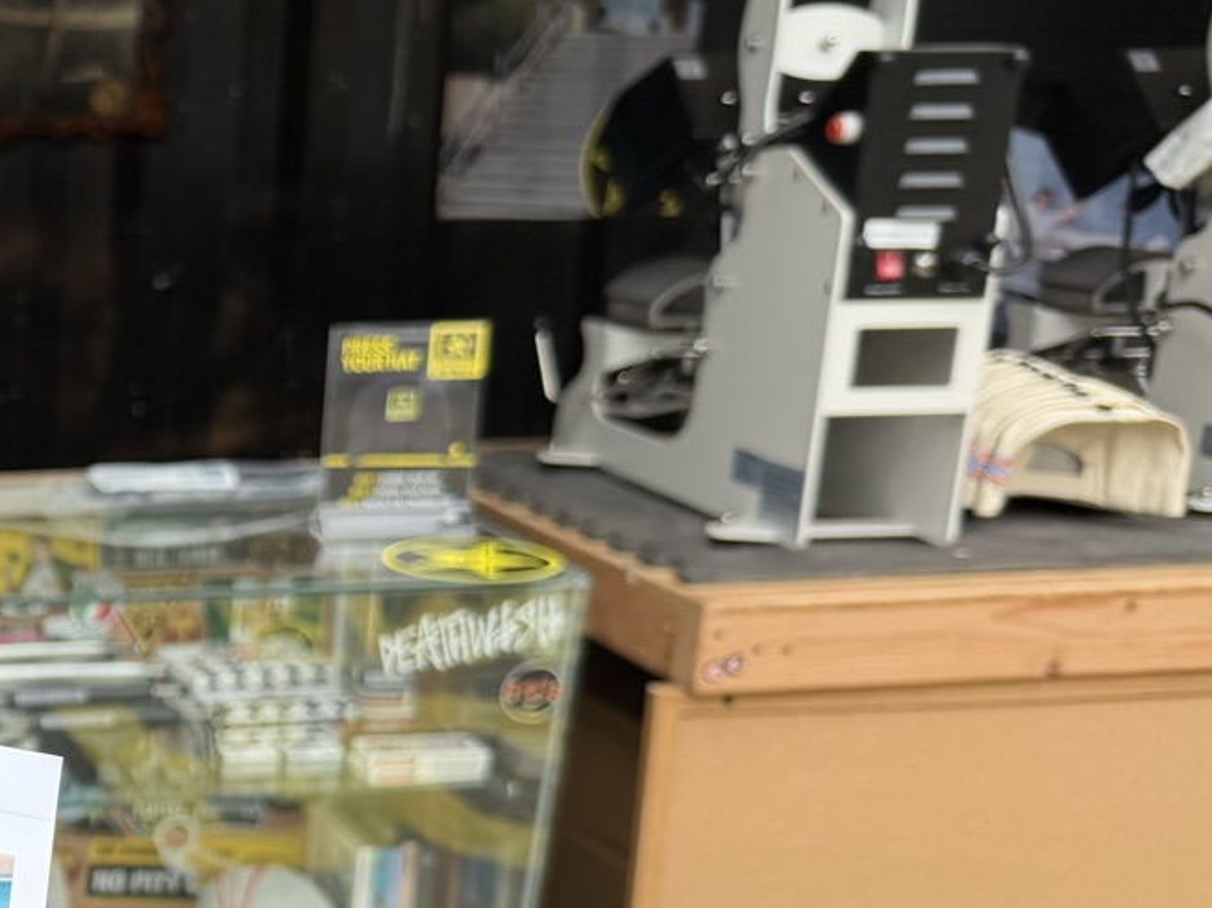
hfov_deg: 25.4
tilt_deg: -17.3
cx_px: -350
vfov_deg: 21.8
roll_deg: +1.9
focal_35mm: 66
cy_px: 780
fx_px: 2310
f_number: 1.78
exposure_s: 1/765
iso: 80
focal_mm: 6.76
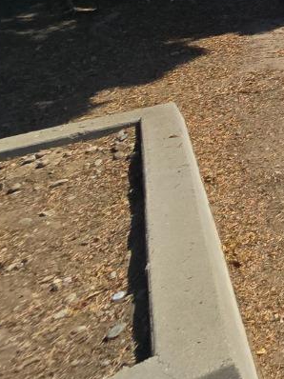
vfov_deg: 29.0
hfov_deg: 16.0
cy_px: -149
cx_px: 655
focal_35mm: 49
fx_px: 537
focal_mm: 2.2
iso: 50
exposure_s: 1/3483
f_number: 2.2
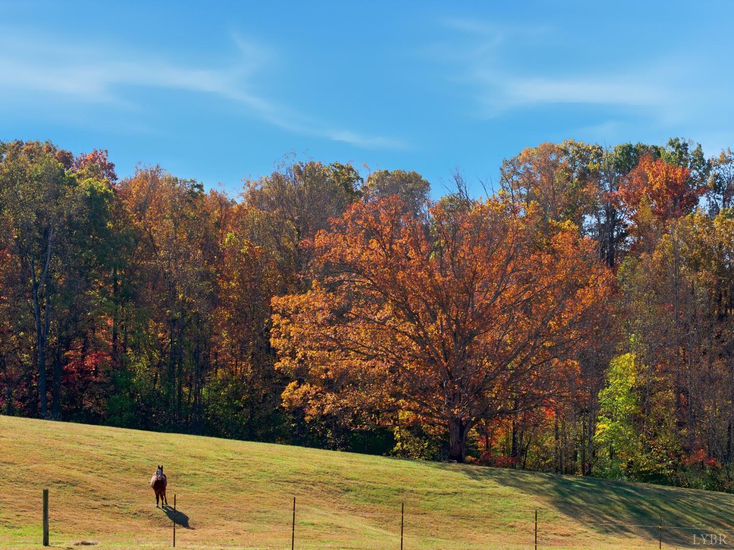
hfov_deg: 27.8
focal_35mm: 70
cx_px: 367
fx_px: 1484
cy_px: 275
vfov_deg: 21.0
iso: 200
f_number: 2.8
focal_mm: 19.4
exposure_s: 1/2000
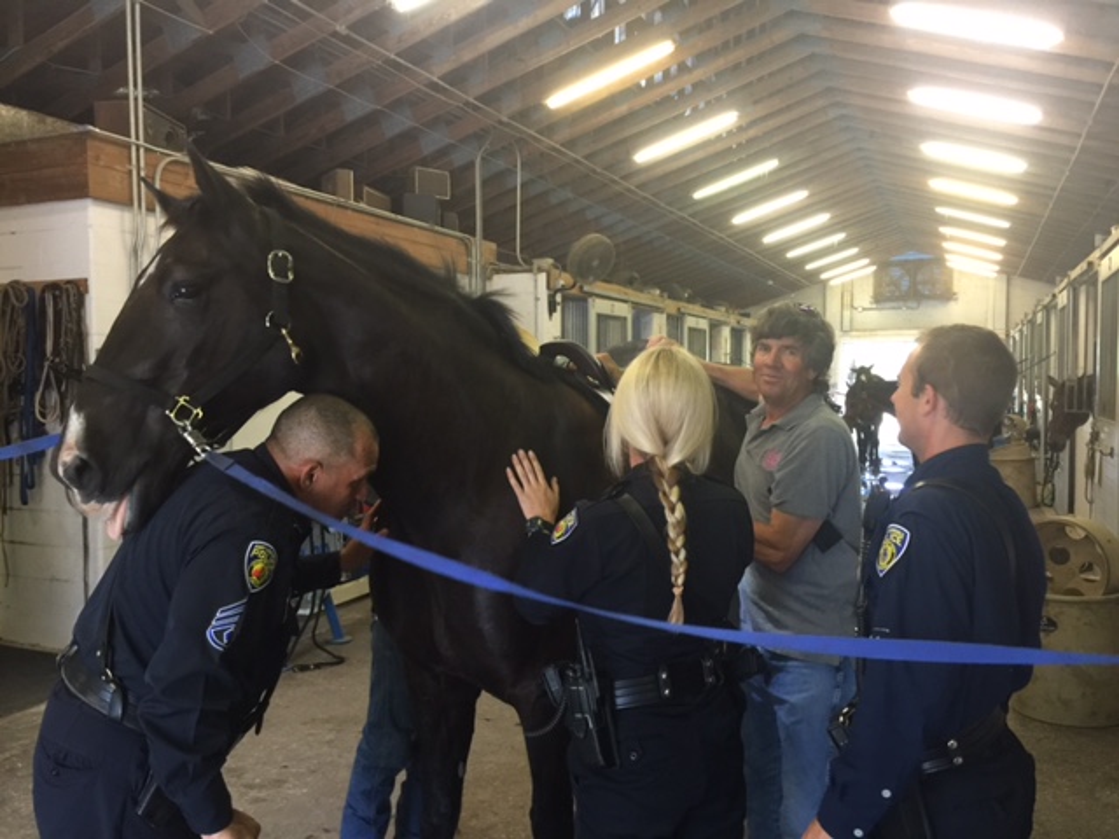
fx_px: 937
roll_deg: -0.7
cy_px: 420
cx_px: 560
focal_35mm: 29
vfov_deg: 48.2
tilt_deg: -1.3
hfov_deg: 61.7
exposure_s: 1/15
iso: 100
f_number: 2.2
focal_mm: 4.15
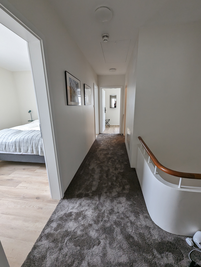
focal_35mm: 13
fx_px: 100
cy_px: 134
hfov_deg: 90.1
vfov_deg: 106.1
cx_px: 100
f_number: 2.2
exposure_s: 1/89.6
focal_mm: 1.95
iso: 189
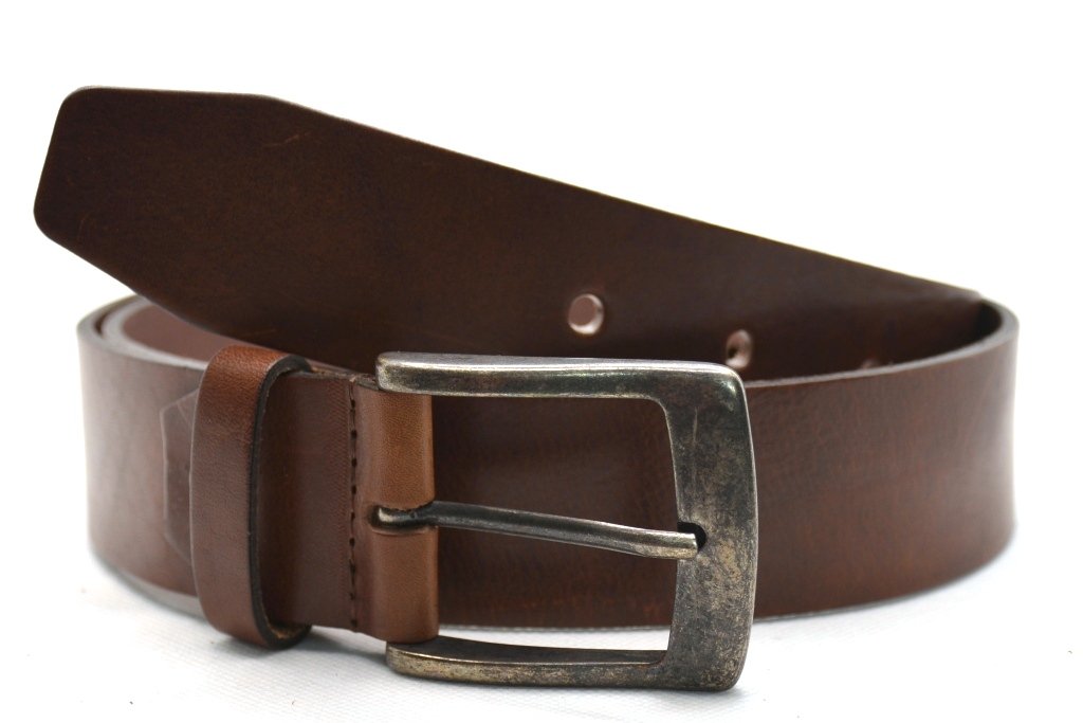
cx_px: 542
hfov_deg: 41.1
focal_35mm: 48
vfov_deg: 28.1
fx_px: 1444
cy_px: 362
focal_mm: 32
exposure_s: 1/50
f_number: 4.5
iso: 100
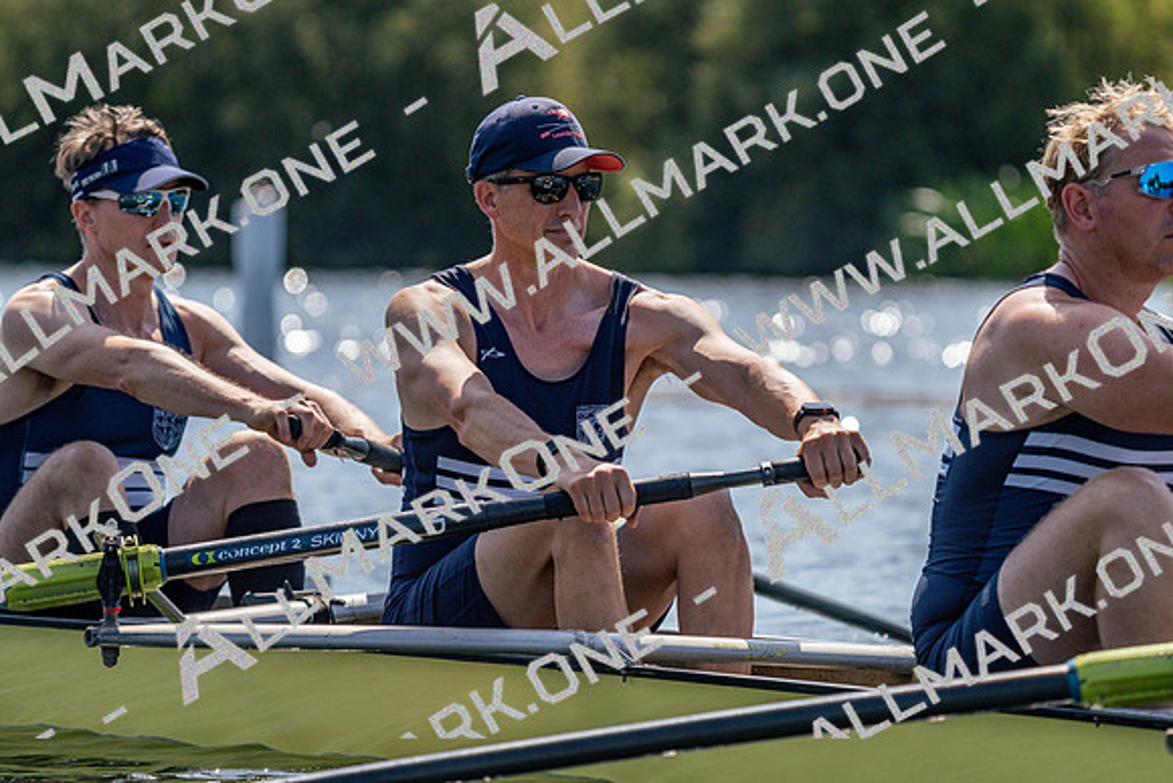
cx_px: 586
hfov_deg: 7.2
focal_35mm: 286
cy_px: 392
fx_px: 9321
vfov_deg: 4.8
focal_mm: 286
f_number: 5.6
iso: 320
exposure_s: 1/2000
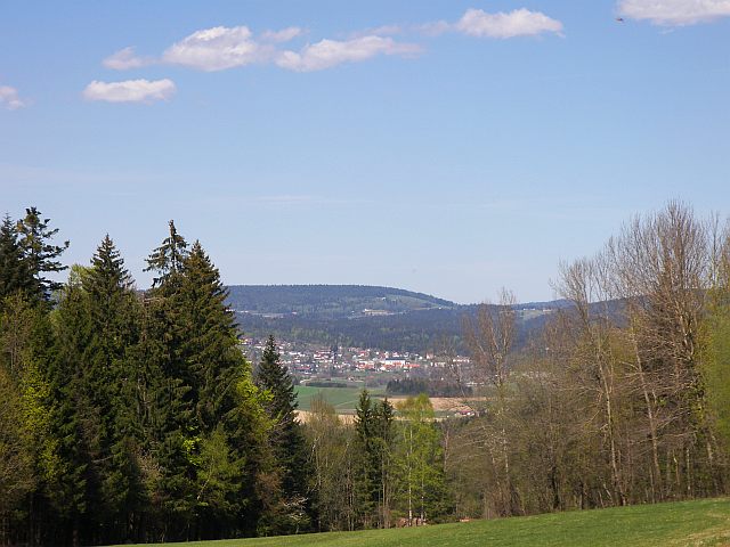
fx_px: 2278
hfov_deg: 18.2
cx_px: 365
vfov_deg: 13.7
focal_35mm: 108
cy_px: 274
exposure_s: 1/500
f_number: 4
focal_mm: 22.7
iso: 50
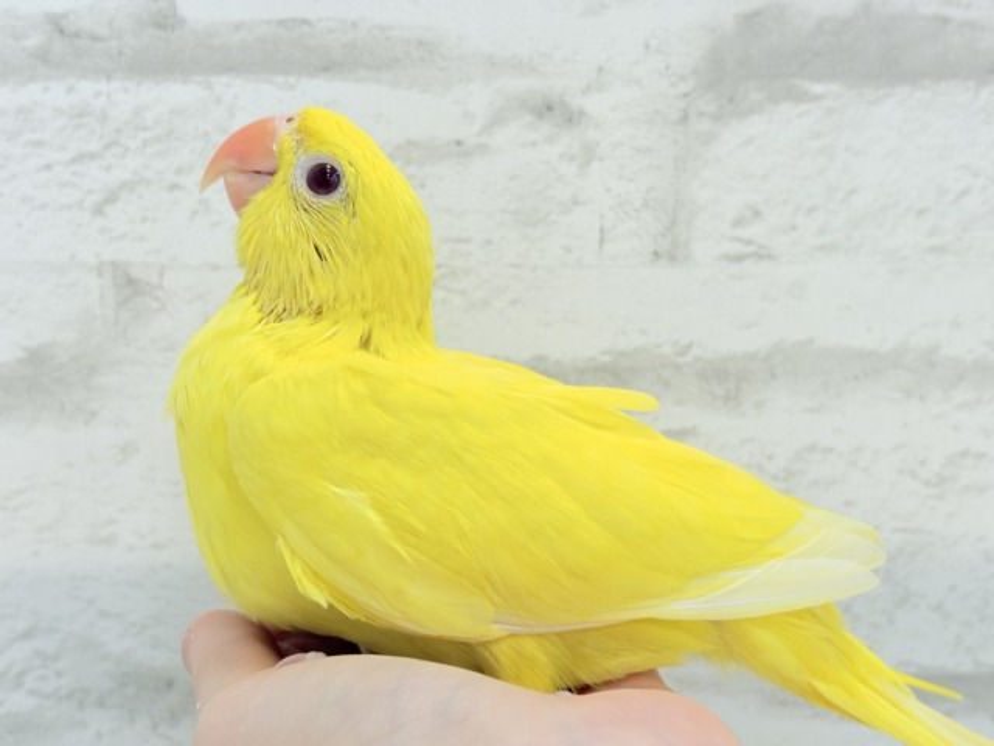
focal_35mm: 52
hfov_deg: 36.8
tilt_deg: -7.4
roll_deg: +1.0
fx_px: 1493
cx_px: 497
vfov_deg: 28.0
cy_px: 373
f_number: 1.6
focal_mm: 5.96
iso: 50
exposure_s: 1/100
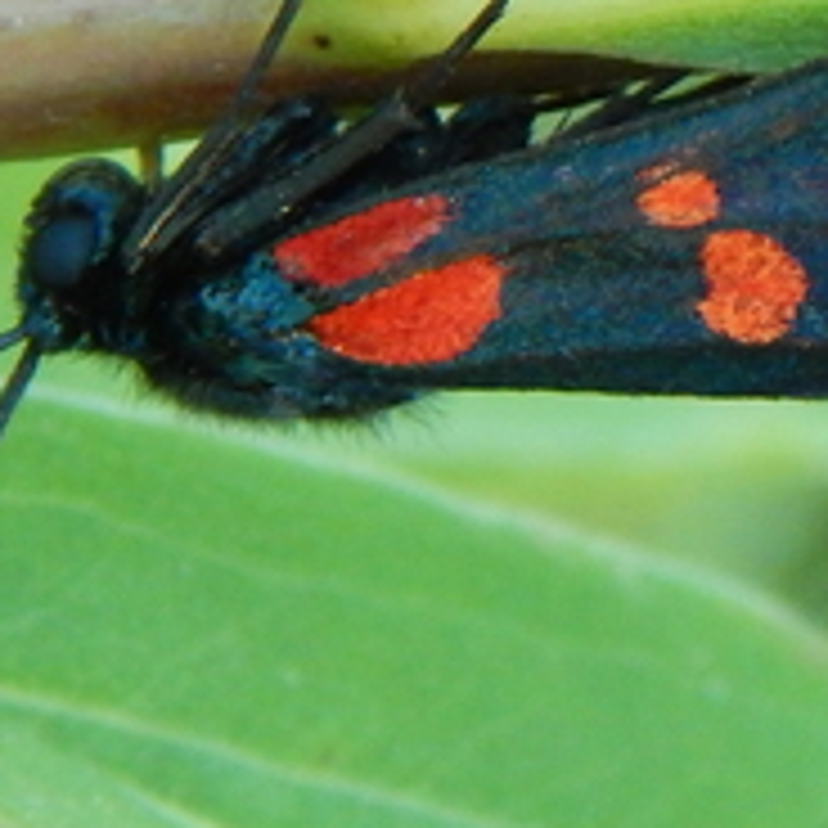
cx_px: 1024
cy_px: 270
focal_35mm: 221
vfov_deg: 7.9
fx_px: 5981
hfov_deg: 7.8
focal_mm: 9.7
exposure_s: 1/200
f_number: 3.8
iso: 400
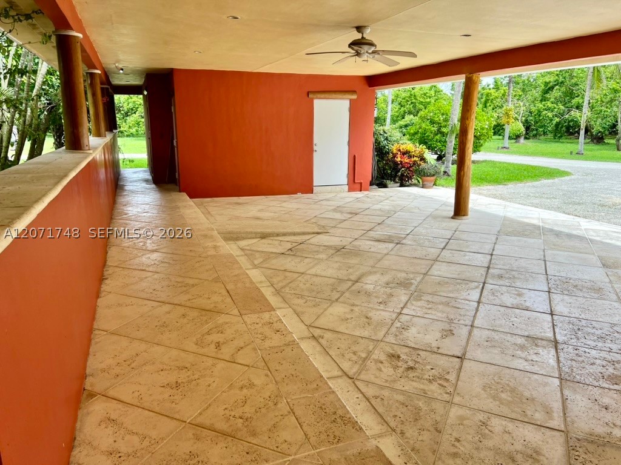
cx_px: 310
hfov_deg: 67.3
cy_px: 232
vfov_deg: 53.1
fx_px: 466
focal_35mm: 26
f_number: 1.5
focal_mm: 5.7
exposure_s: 1/658
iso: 50
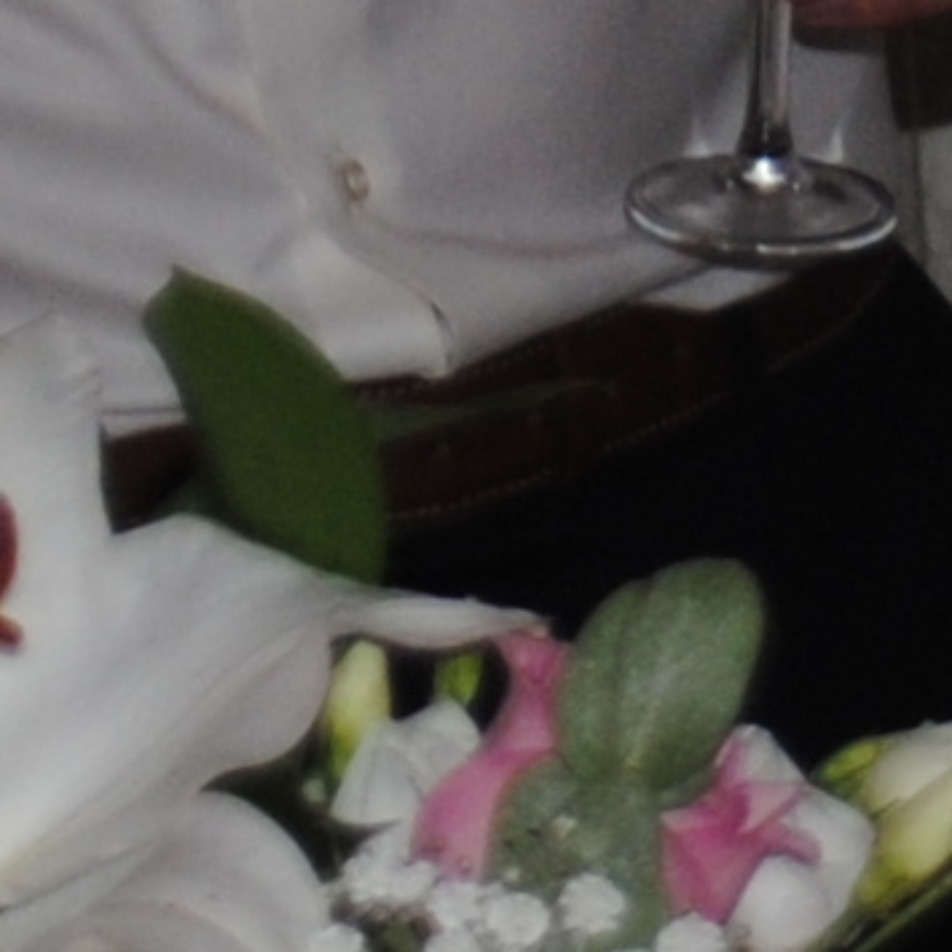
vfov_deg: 3.5
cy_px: -1695
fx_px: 15173
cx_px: 536
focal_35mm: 488
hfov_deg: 3.6
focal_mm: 35
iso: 200
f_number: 5
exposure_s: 1/60
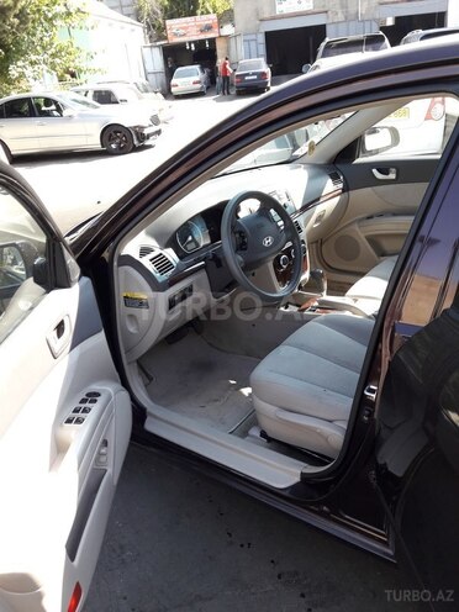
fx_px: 495
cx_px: 230
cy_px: 306
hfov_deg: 49.7
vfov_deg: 63.4
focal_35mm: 28
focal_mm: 3.7
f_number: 1.9
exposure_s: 1/159
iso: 40
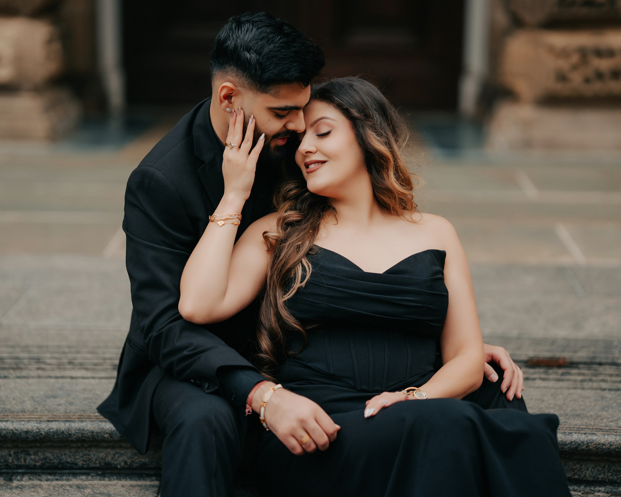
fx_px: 1911
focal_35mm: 104
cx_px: 298
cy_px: 229
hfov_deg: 18.5
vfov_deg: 14.8
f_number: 1.4
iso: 100
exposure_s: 1/800
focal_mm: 85
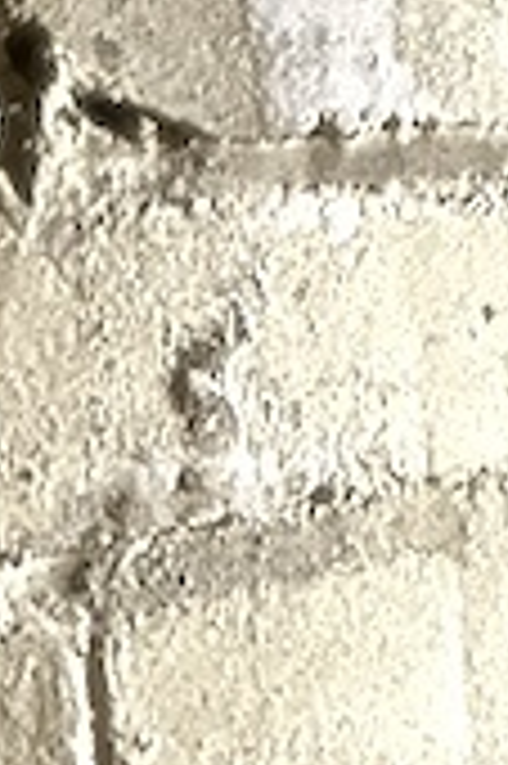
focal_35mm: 143
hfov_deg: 9.0
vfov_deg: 14.0
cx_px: 998
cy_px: 857
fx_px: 3033
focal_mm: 6.86
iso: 3200
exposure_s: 1/15
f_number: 1.78
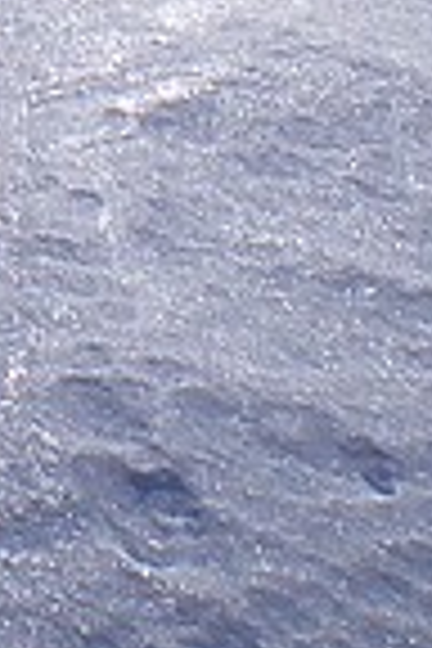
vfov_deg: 8.8
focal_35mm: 220
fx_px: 3960
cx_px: -428
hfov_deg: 6.1
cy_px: -670
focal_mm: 6.3
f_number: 4.6
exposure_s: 1/1250
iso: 64
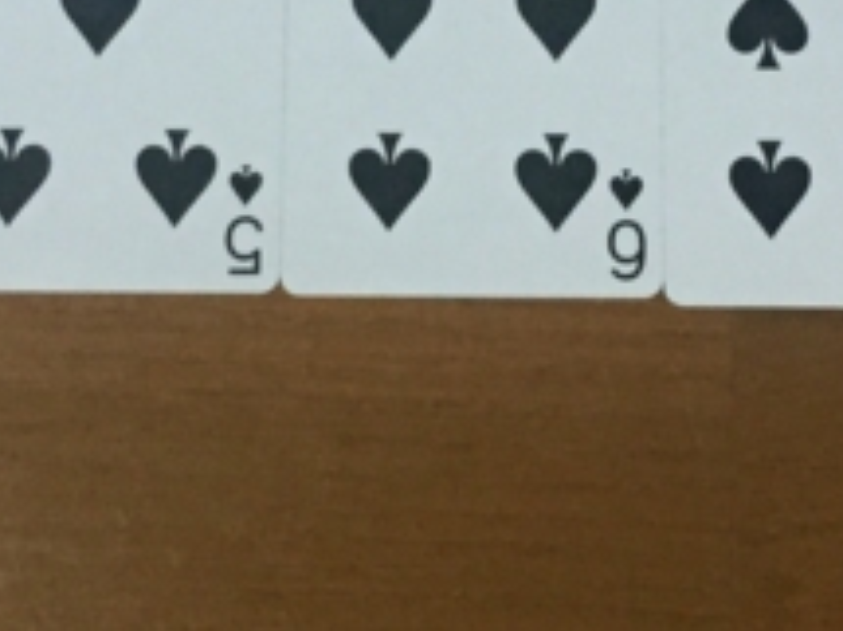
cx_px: 439
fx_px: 3359
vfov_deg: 10.7
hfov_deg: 14.3
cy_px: 129
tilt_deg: -74.2
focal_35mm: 138
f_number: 2.2
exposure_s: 1/30
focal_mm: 4.15
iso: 200
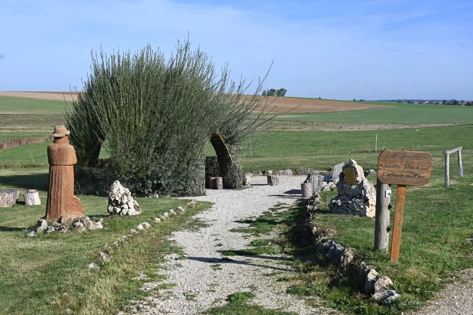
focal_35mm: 46
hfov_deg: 42.7
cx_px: 236
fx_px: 604
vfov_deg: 29.2
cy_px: 158
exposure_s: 1/400
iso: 100
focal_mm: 46
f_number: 7.1
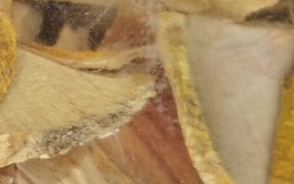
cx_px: -91
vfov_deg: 15.4
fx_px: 681
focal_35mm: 85
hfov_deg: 21.9
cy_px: 99
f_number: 1.88
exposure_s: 1/632
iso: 398
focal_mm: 5.56
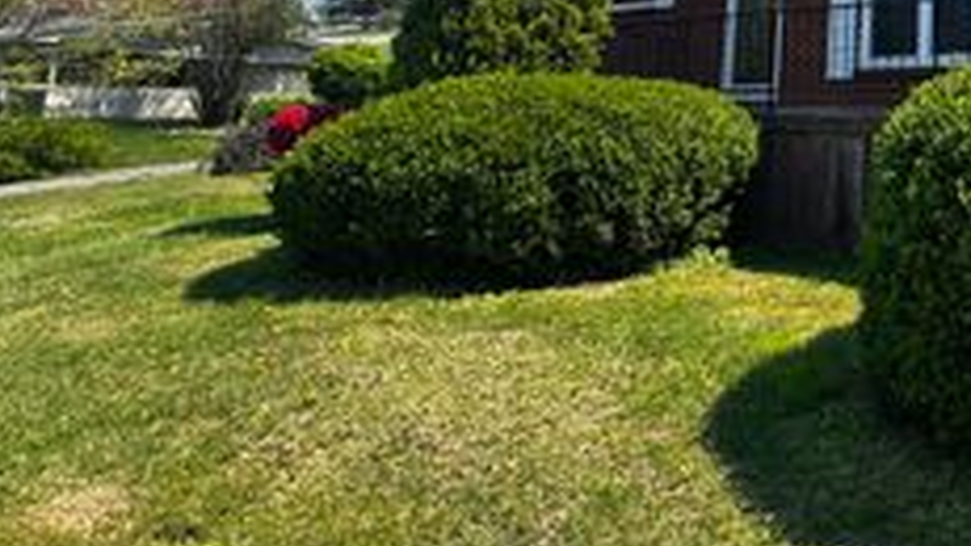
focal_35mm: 33
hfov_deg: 46.5
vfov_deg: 33.1
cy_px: 19
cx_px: 1030
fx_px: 850
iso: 40
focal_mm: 2.22
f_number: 2.2
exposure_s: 1/861
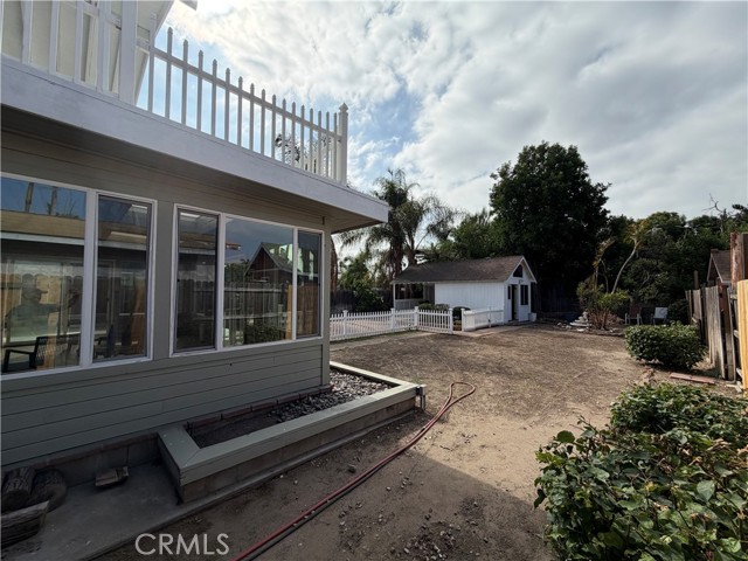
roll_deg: -0.1
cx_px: 374
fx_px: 303
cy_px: 280
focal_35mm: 14
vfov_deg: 85.7
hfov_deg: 102.1
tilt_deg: +2.5
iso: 32
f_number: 2.2
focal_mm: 2.22
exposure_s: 1/1613
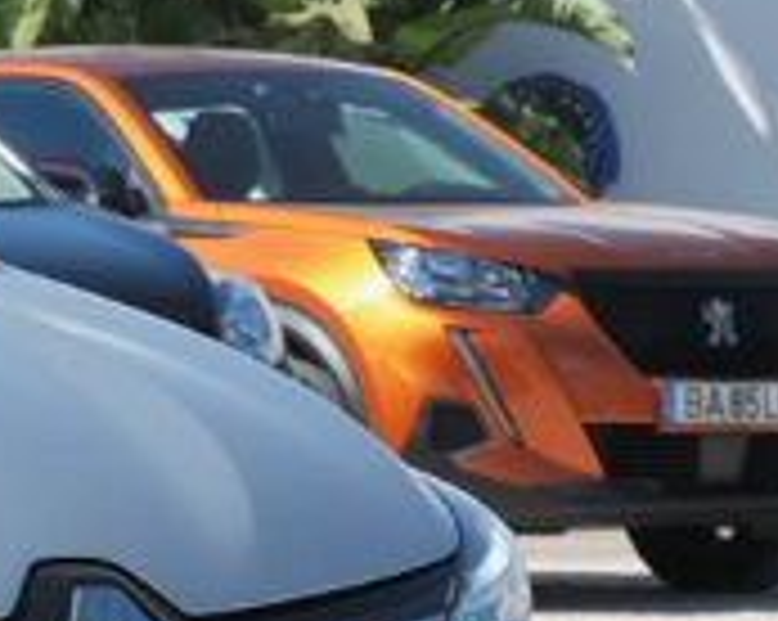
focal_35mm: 372
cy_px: 569
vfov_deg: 4.2
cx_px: -859
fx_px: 8556
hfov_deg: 5.1
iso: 160
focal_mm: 44.5
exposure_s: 1/250
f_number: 9
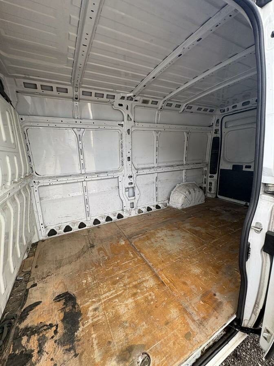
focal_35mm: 14
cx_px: 137
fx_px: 148
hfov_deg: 85.7
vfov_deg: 102.1
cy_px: 183
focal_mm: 2.22
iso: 50
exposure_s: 1/227
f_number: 2.2
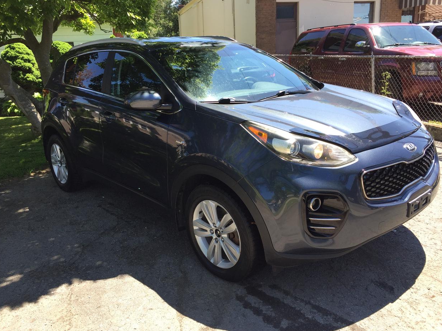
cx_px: 218
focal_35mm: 30
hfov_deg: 60.0
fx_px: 383
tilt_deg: -14.3
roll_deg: +1.2
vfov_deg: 46.8
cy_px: 163
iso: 32
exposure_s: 1/455
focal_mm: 4.15
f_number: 2.2
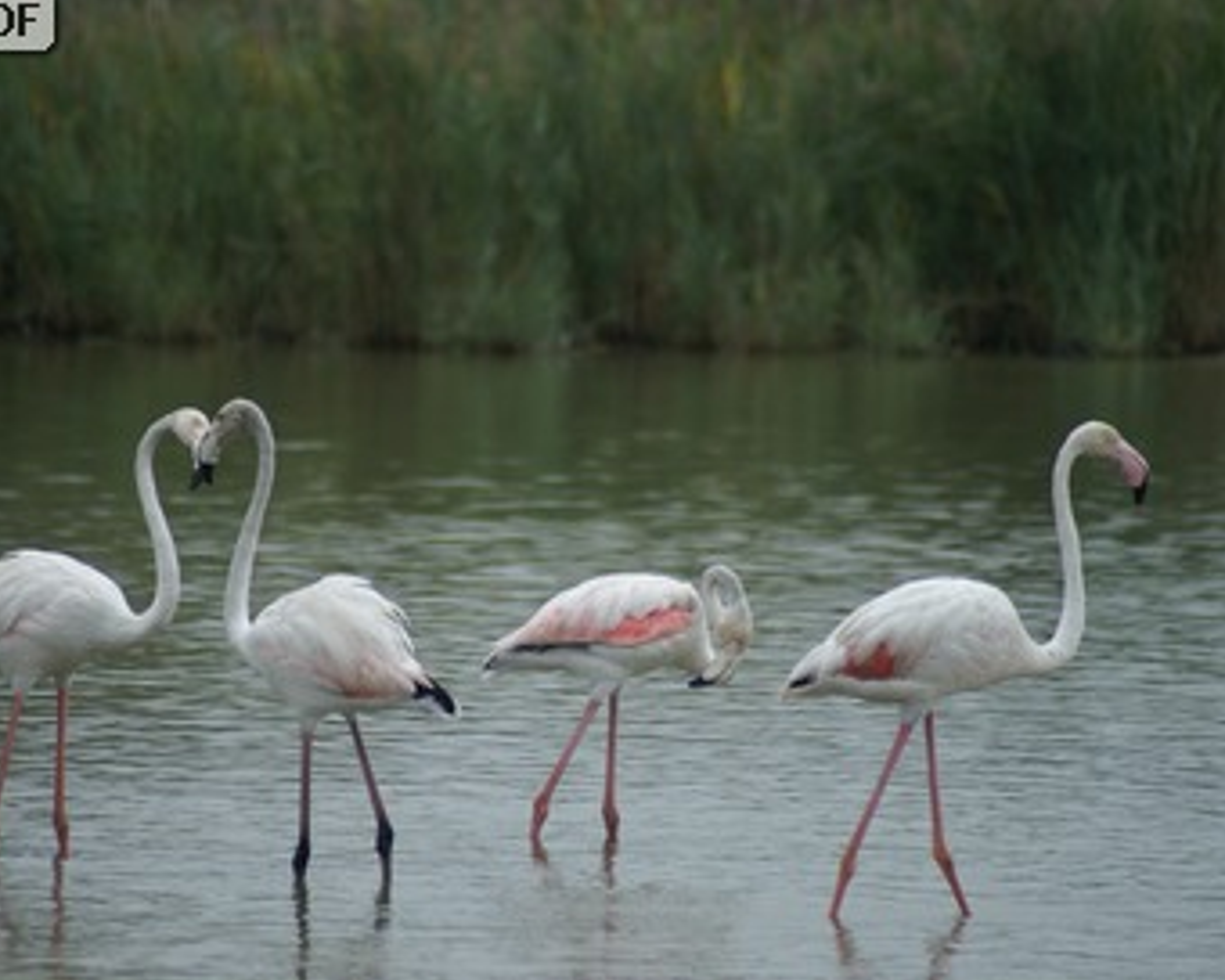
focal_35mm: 510
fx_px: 18490
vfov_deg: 3.0
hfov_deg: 3.8
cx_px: 537
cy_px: 490
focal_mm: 300
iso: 100
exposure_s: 1/500
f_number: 5.6
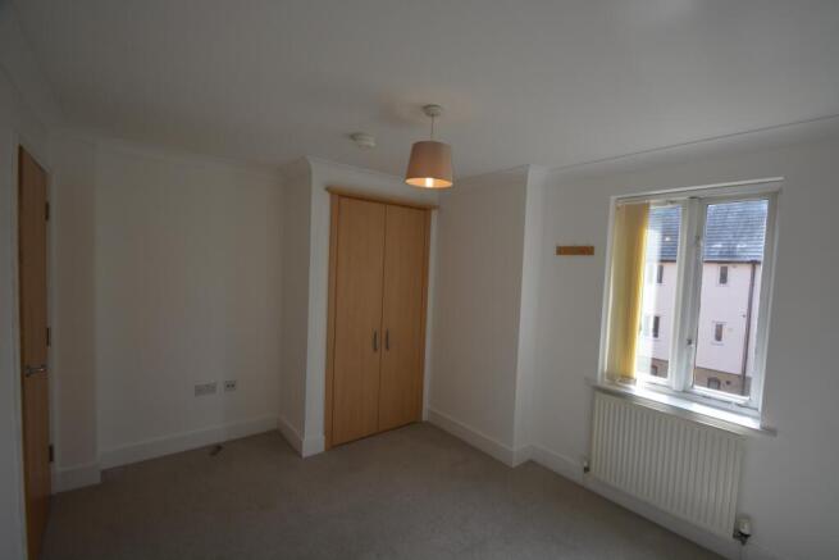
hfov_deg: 100.4
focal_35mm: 15
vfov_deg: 77.4
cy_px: 280
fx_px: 350
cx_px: 420
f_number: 6.3
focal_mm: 10
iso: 200
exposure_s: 1/160
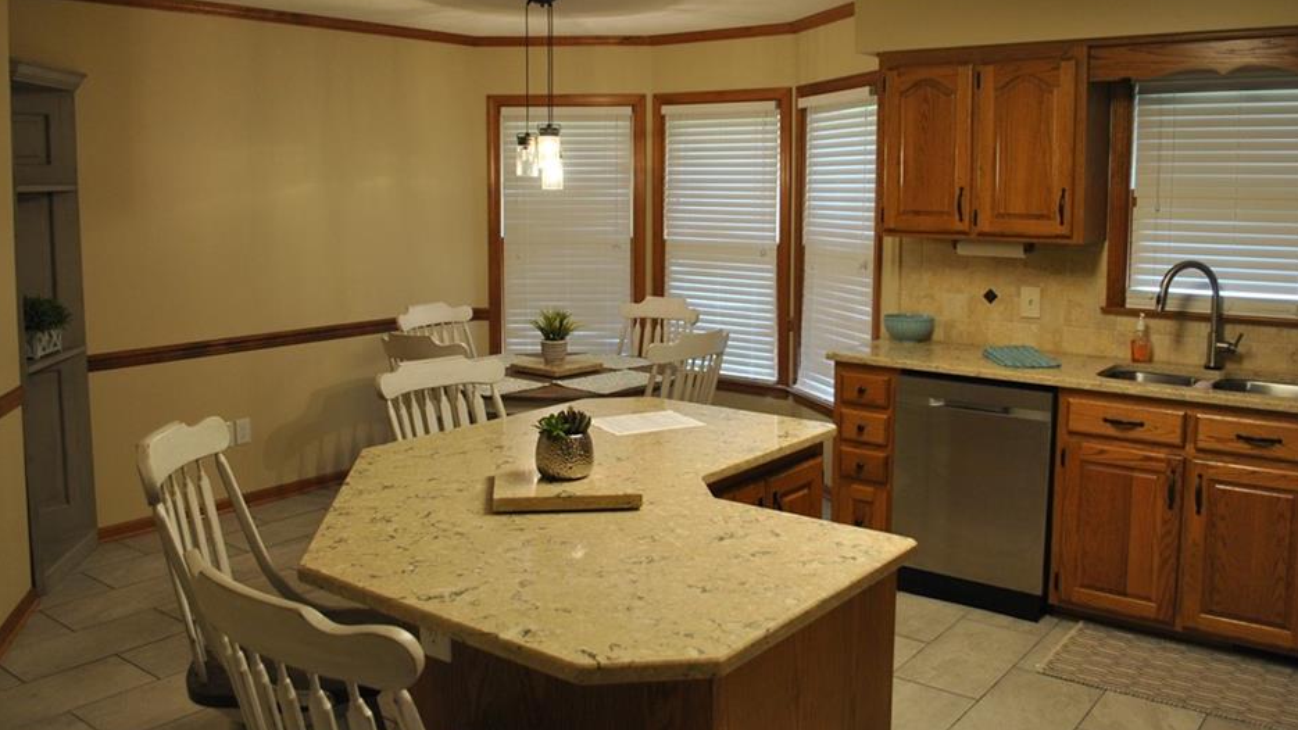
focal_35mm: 31
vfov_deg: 37.6
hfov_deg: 62.6
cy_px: 285
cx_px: 662
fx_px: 1067
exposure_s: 1/30
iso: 250
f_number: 3.5
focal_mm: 18
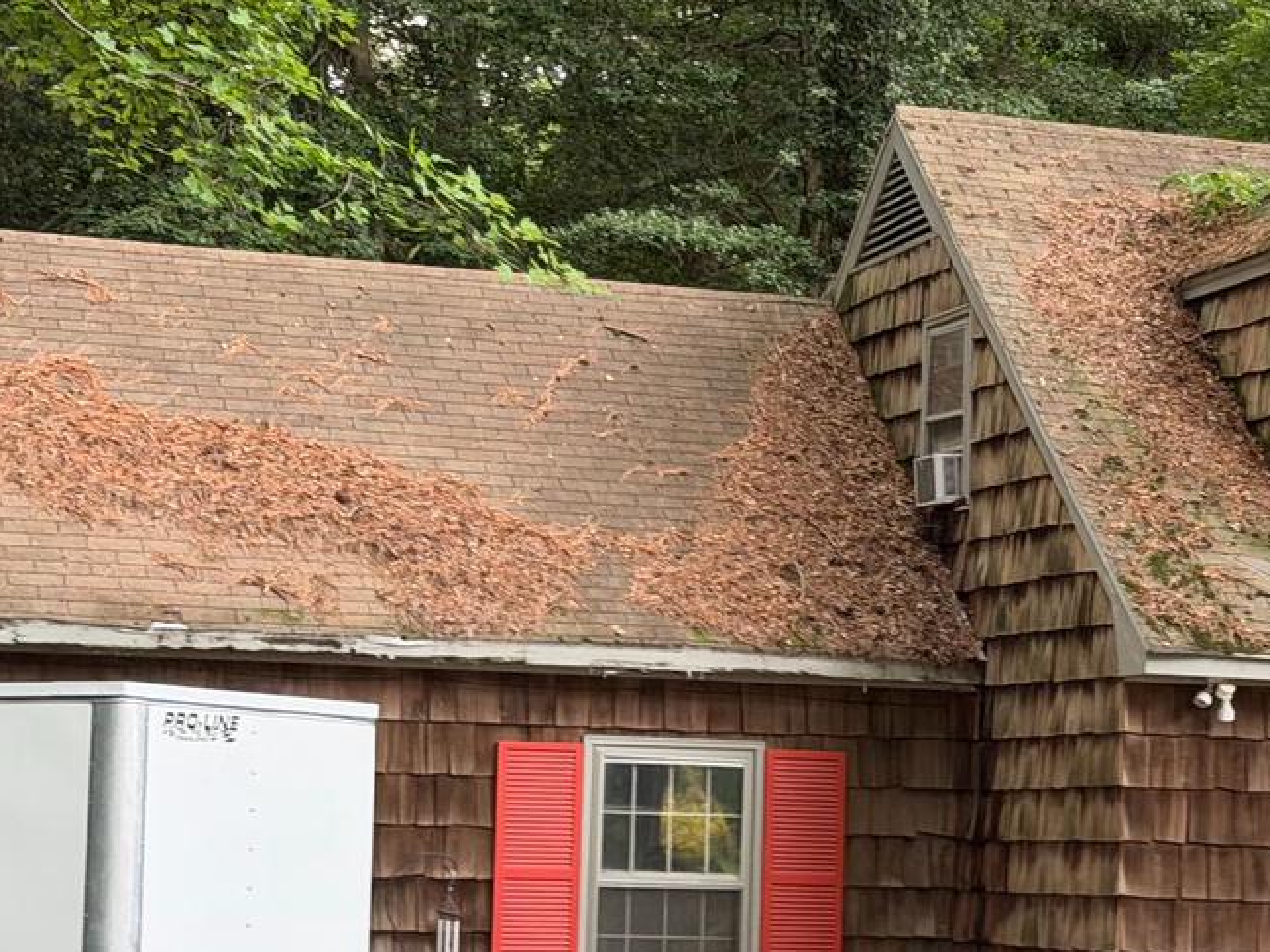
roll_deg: +1.1
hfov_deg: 18.2
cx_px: 1001
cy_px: 545
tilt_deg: +3.5
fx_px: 3924
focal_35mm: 107
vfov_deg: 13.8
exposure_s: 1/81
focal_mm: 6.76
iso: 100
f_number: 1.78
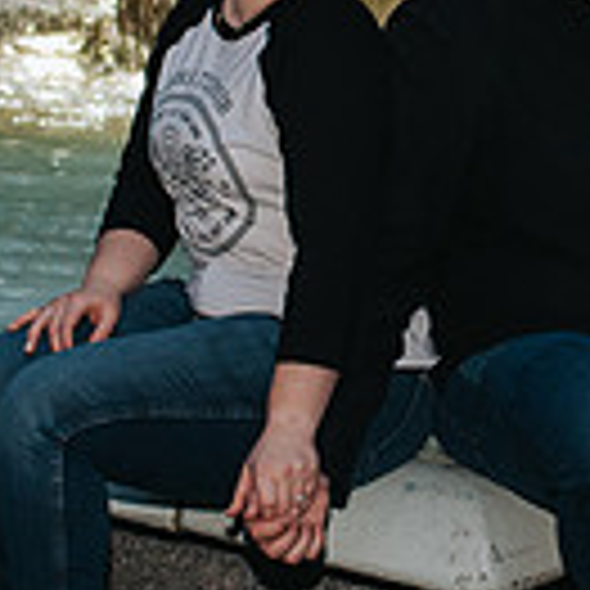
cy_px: 108
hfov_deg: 11.3
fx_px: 2970
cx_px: 463
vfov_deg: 11.3
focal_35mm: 154
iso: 1000
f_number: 3.5
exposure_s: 1/125
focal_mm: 35
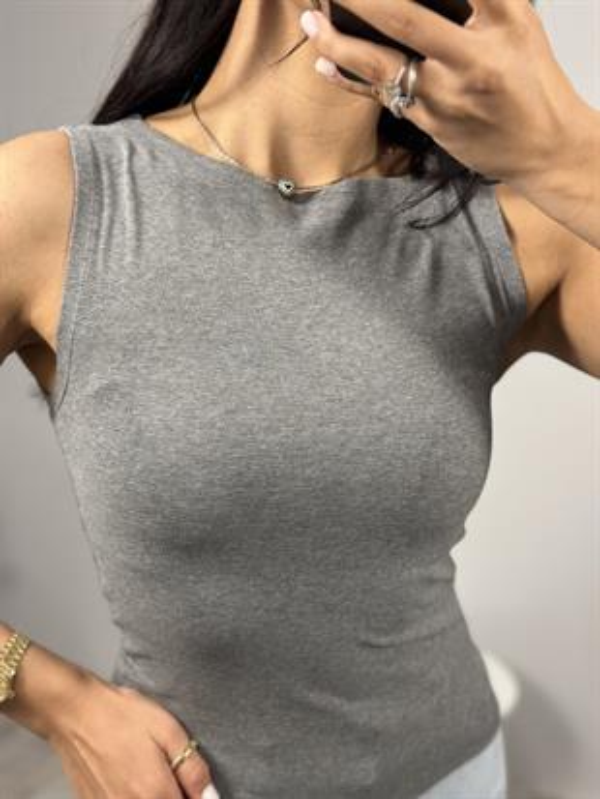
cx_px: 300
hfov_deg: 30.3
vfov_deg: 39.6
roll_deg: -0.7
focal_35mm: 48
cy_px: 400
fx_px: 1109
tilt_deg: -42.4
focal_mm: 6.86
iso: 125
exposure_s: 1/100
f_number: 1.78
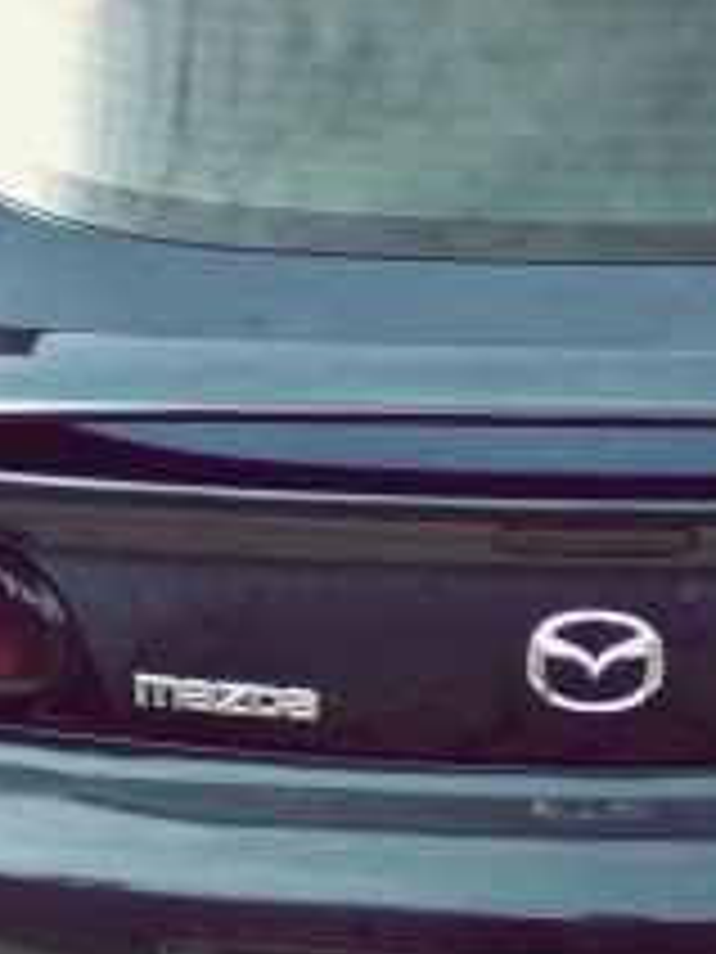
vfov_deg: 9.1
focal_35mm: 215
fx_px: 5929
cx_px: 617
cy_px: -45
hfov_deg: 6.9
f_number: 3.2
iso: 64
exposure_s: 1/200
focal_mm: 9.4
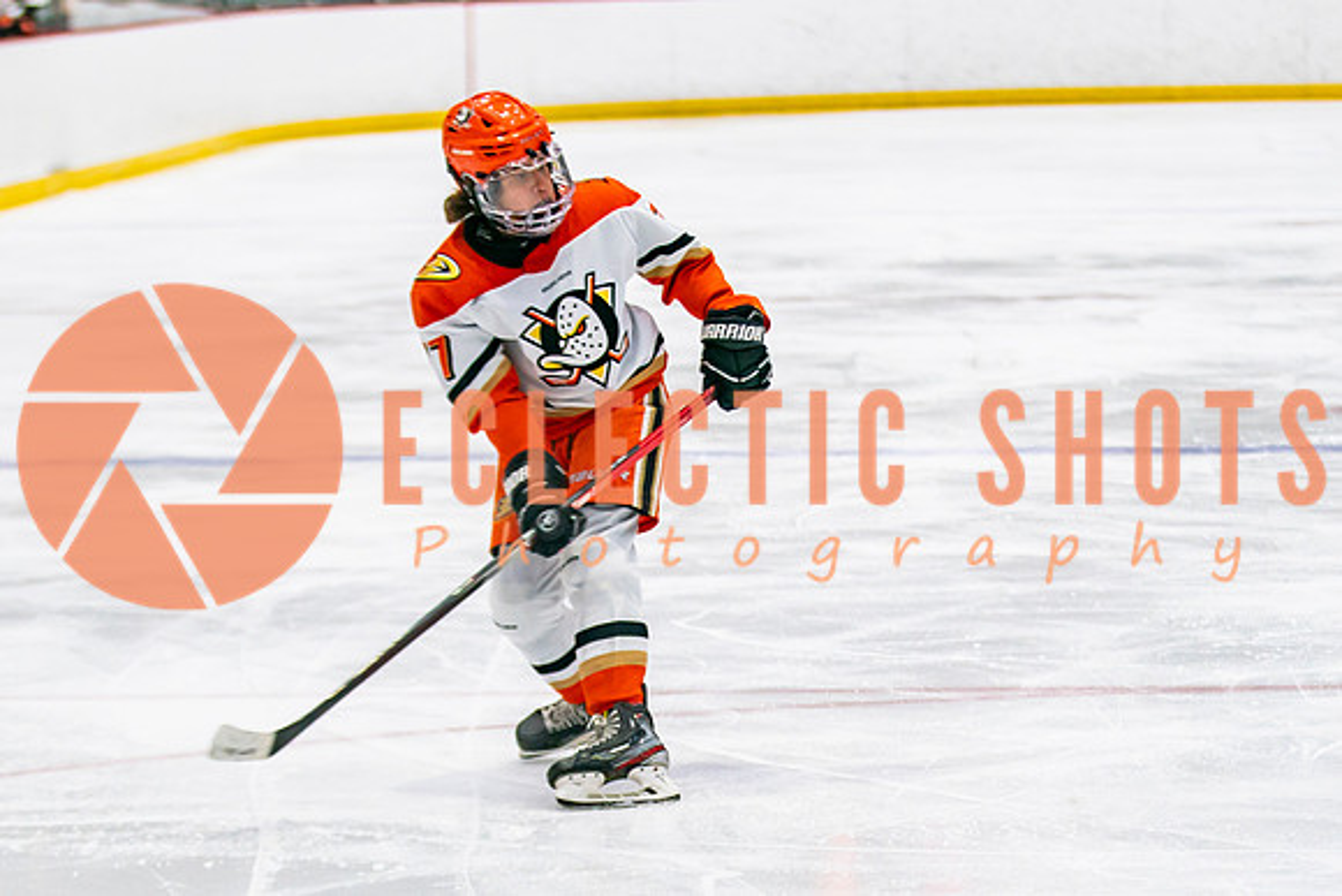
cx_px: 668
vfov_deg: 7.8
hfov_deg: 11.7
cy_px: 635
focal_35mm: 176
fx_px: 6555
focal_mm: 88
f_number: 2.8
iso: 640
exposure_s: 1/640
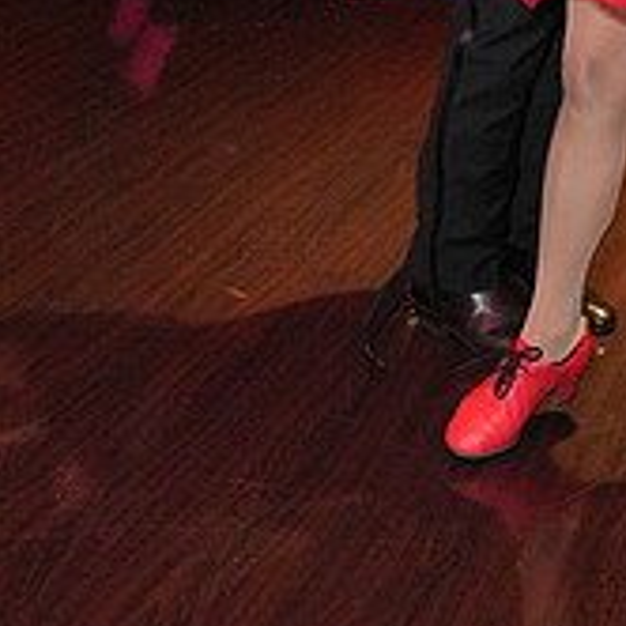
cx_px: 601
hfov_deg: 18.5
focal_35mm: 92
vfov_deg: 17.3
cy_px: -272
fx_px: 1882
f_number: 4
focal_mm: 31
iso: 4000
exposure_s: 1/200
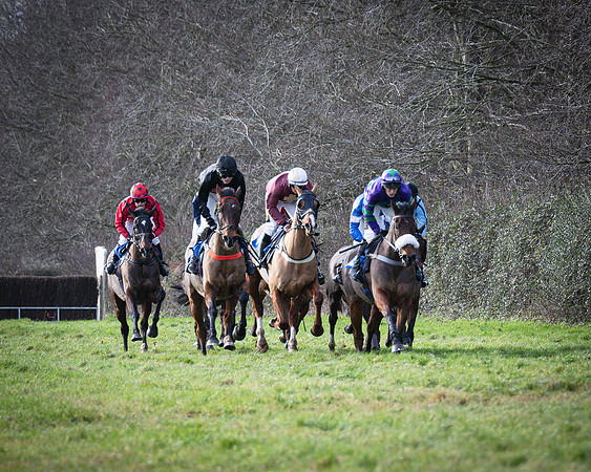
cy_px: 105
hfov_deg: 5.5
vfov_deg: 4.4
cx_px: 370
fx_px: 6158
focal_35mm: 352
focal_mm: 110
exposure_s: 1/2000
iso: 400
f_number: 2.8
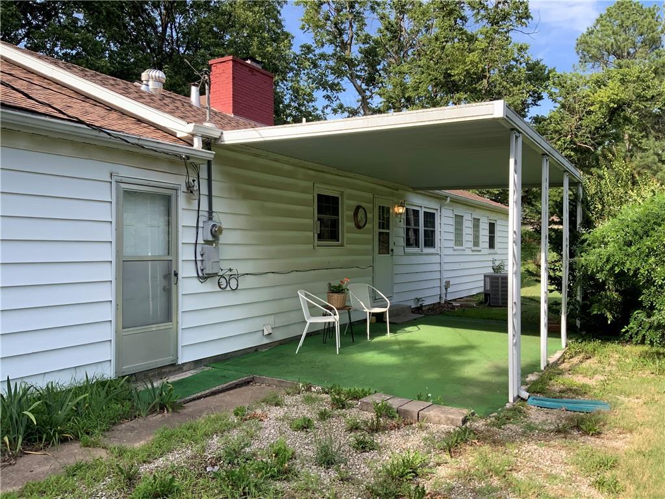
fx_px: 557
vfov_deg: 48.2
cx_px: 332
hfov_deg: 61.7
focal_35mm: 29
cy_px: 250
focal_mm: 3
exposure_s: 1/370
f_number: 1.8
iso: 16
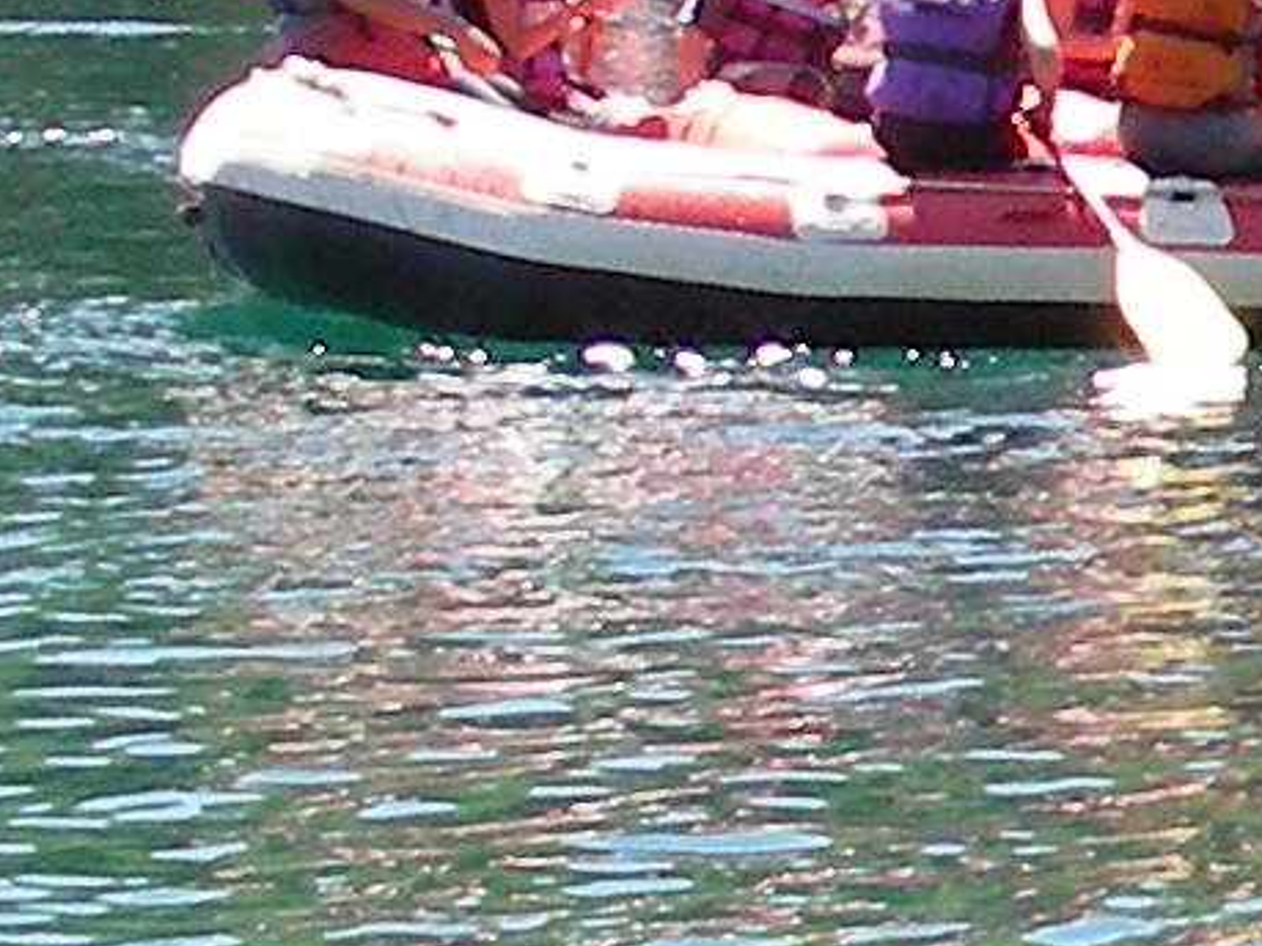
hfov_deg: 7.9
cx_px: 2967
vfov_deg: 6.4
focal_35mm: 233
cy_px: 324
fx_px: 8492
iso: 50
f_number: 4
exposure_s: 1/109
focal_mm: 6.3
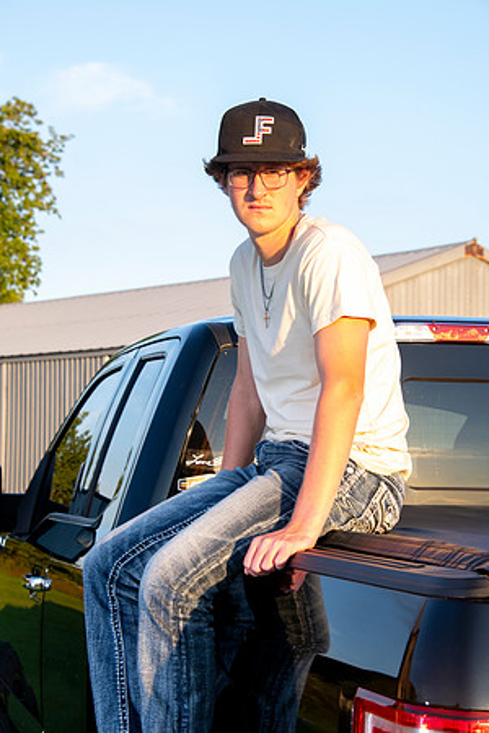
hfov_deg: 16.1
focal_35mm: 85
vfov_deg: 23.9
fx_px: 1732
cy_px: 366
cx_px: 244
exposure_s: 1/160
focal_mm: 85
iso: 1000
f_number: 10
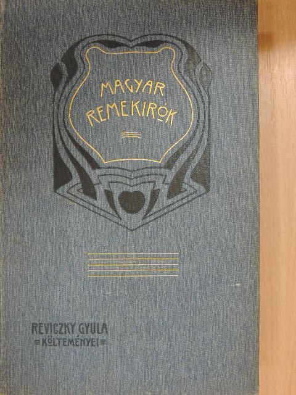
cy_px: 198
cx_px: 148
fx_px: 570
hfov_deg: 29.1
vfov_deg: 38.2
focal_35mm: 50
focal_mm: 8.9
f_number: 4
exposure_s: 1/15
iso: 400
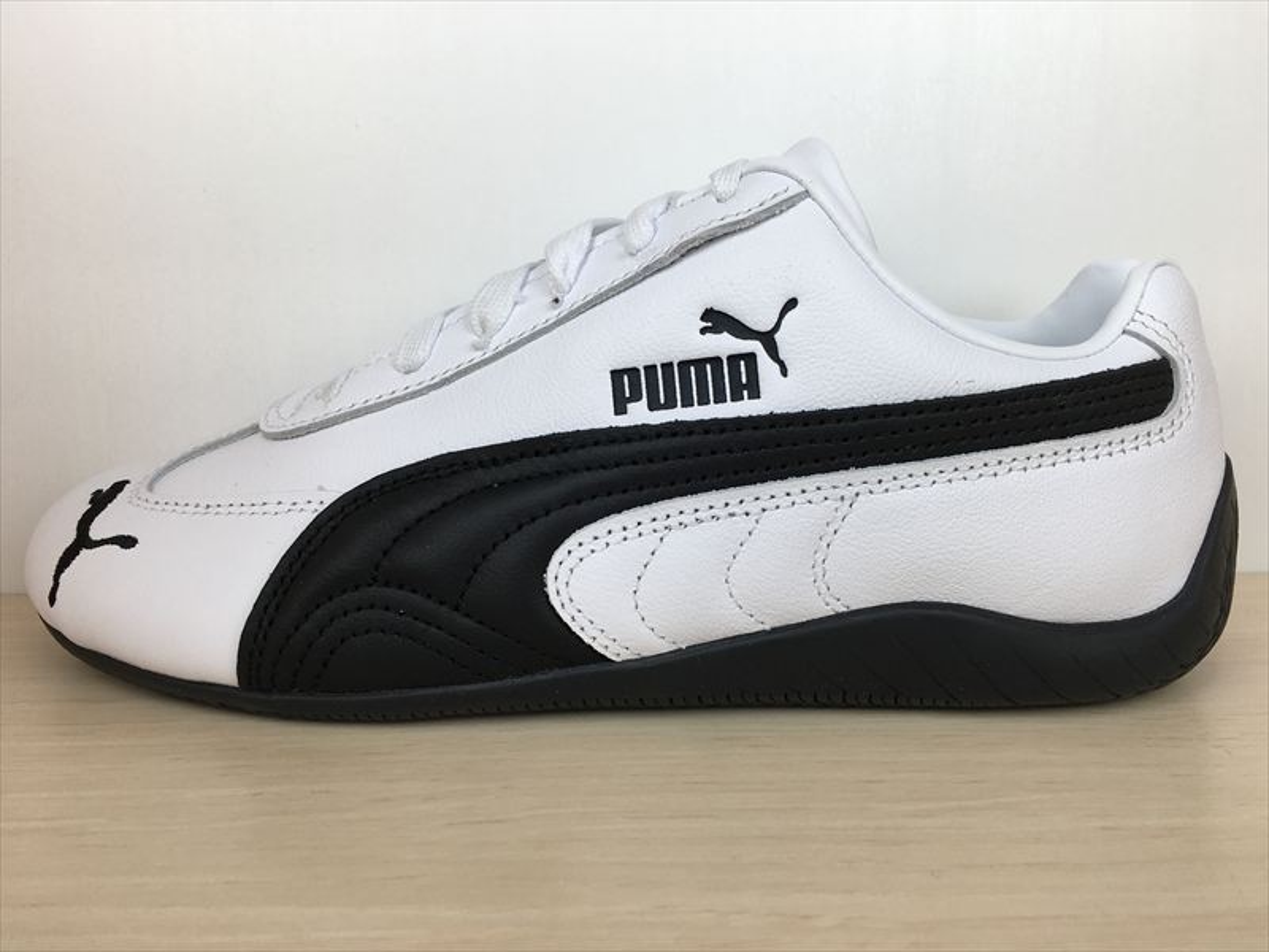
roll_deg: +1.3
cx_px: 634
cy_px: 476
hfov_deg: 61.7
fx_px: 1063
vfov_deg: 48.2
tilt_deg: -10.2
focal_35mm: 29
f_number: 2.2
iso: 25
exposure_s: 1/159
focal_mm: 4.15
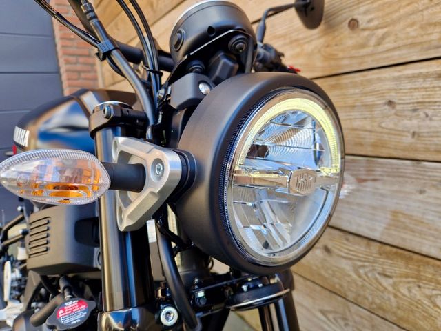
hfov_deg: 73.9
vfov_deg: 58.9
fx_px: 293
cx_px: 220
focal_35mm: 23
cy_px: 166
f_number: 1.8
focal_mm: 5.4
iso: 50
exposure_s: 1/180
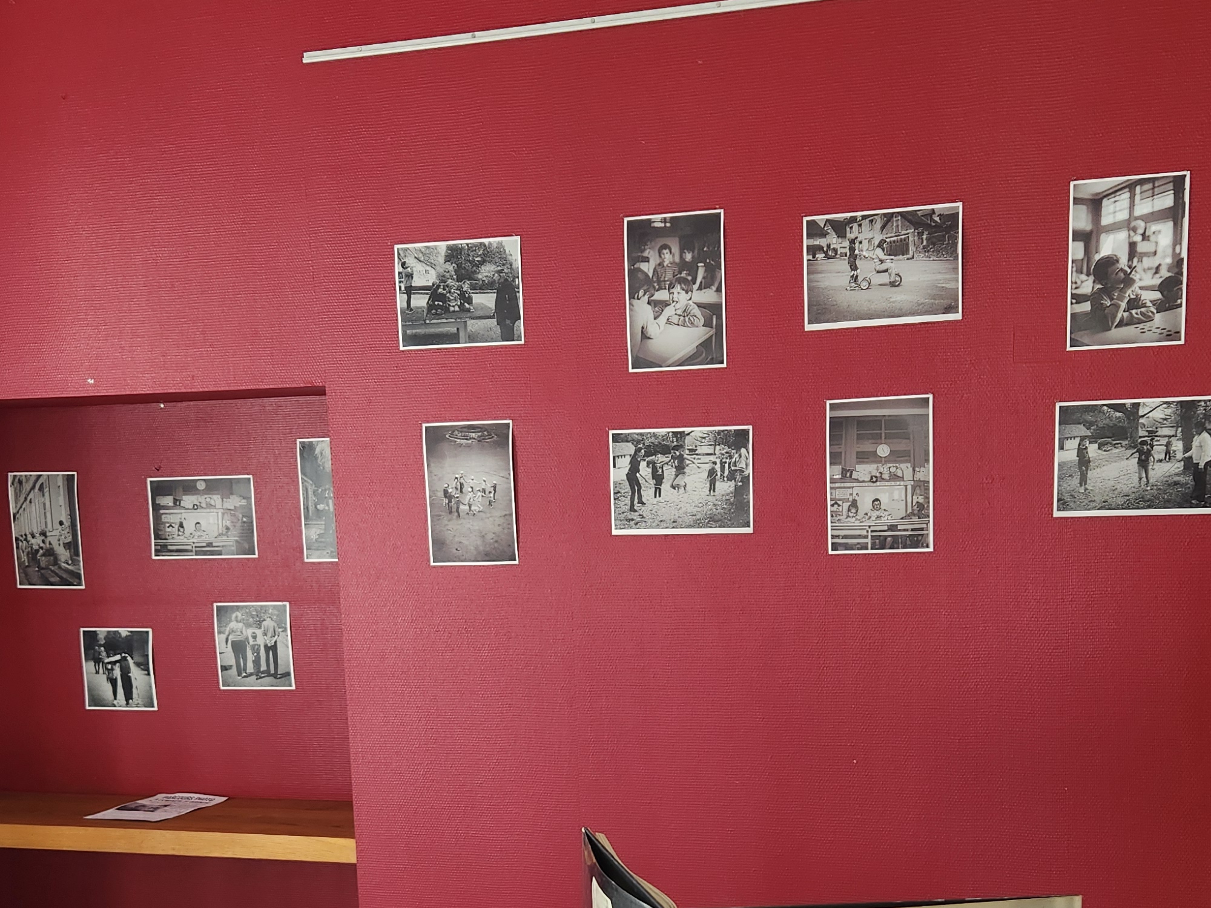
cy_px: 743
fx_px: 1609
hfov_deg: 41.2
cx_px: 610
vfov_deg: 30.6
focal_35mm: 46
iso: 160
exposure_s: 1/120
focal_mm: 5.4
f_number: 1.8
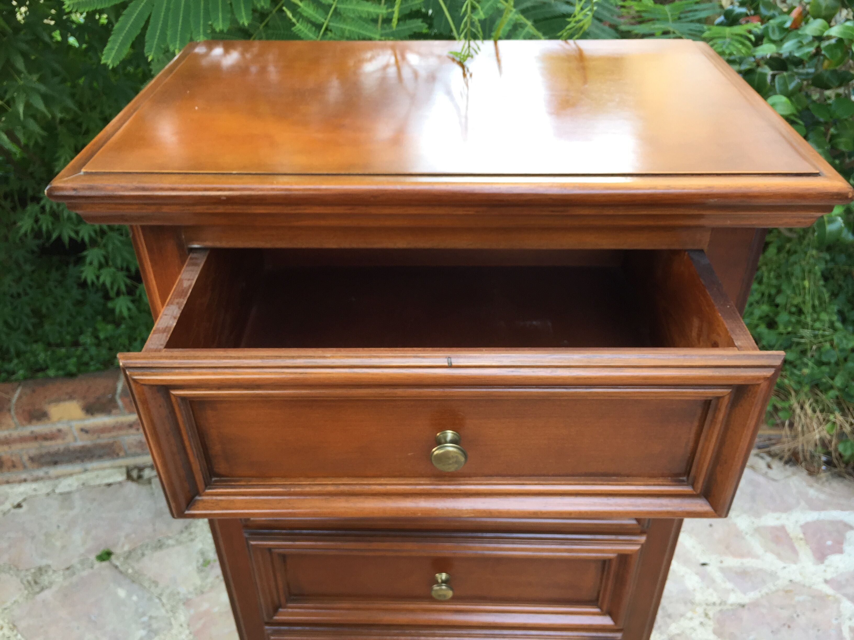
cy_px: 320
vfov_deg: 48.2
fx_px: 715
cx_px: 427
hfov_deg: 61.7
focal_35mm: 29
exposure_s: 1/60
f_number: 2.2
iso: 40
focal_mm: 4.15
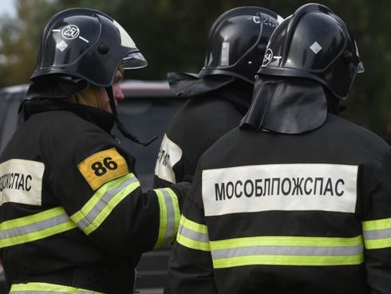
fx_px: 2249
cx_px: 254
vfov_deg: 7.5
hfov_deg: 9.9
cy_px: 151
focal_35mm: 199
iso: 400
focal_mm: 145
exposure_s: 1/1000
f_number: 5.6
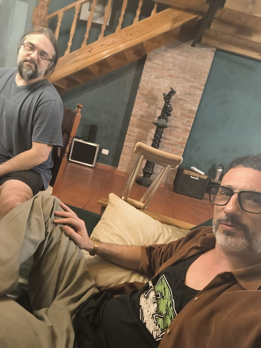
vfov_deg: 71.6
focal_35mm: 24
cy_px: 174
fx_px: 241
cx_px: 130
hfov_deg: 56.8
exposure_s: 1/20
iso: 1000
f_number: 2.45
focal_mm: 3.26
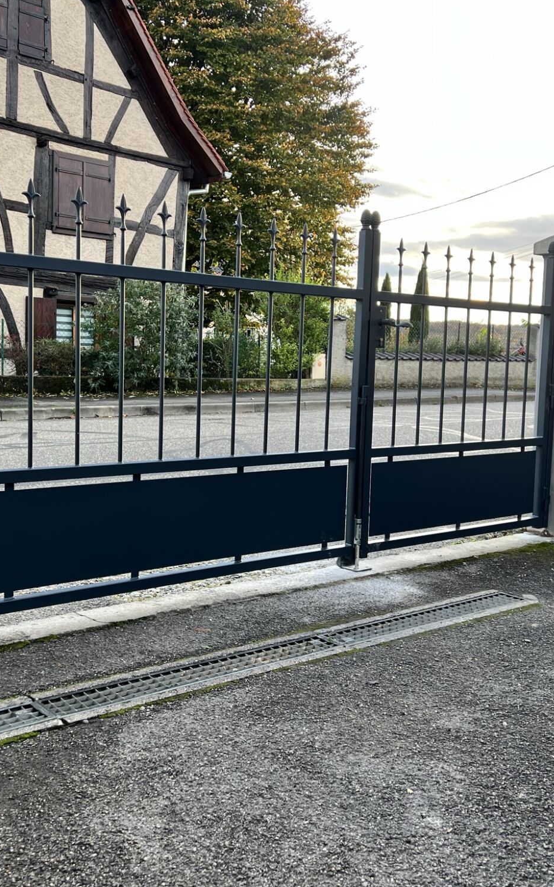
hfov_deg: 34.4
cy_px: 444
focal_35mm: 37
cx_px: 246
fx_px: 894
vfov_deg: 52.8
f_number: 1.5
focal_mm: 5.7
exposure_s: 1/274
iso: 40
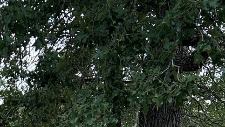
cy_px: 287
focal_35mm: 120
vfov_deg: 9.2
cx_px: -122
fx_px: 716
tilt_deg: -2.2
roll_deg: -0.5
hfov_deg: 16.2
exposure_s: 1/853
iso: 50
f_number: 1.5
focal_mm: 5.7
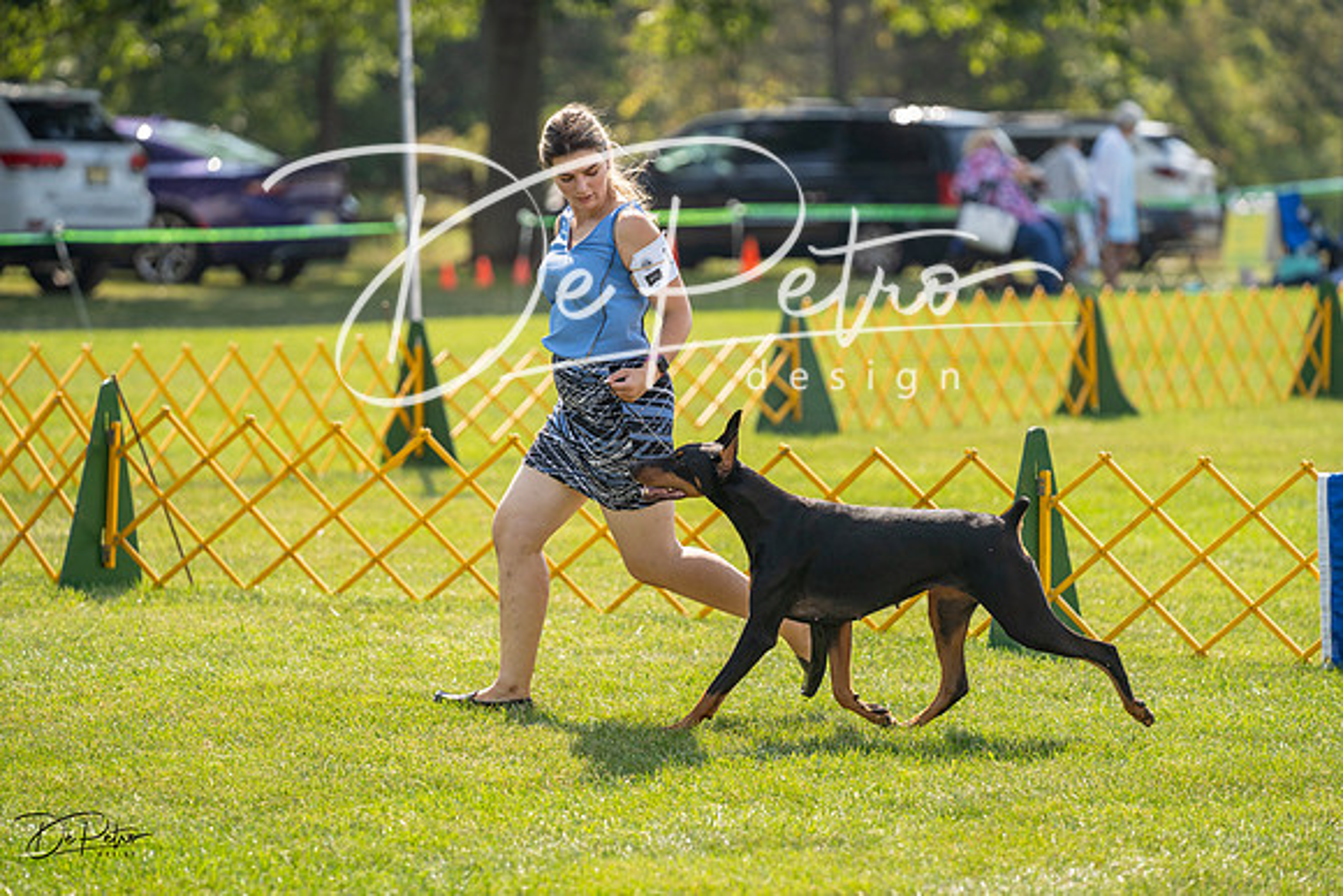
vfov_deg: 7.3
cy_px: 448
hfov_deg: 11.0
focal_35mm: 187
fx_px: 6977
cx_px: 672
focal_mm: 187
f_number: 3.5
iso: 200
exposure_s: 1/1600
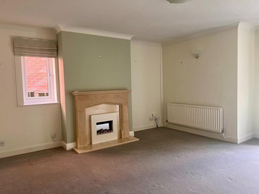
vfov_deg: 53.1
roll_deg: +1.5
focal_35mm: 26
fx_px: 195
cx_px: 130
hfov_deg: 67.3
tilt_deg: -3.6
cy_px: 97
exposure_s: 1/104
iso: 125
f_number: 1.5
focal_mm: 5.7
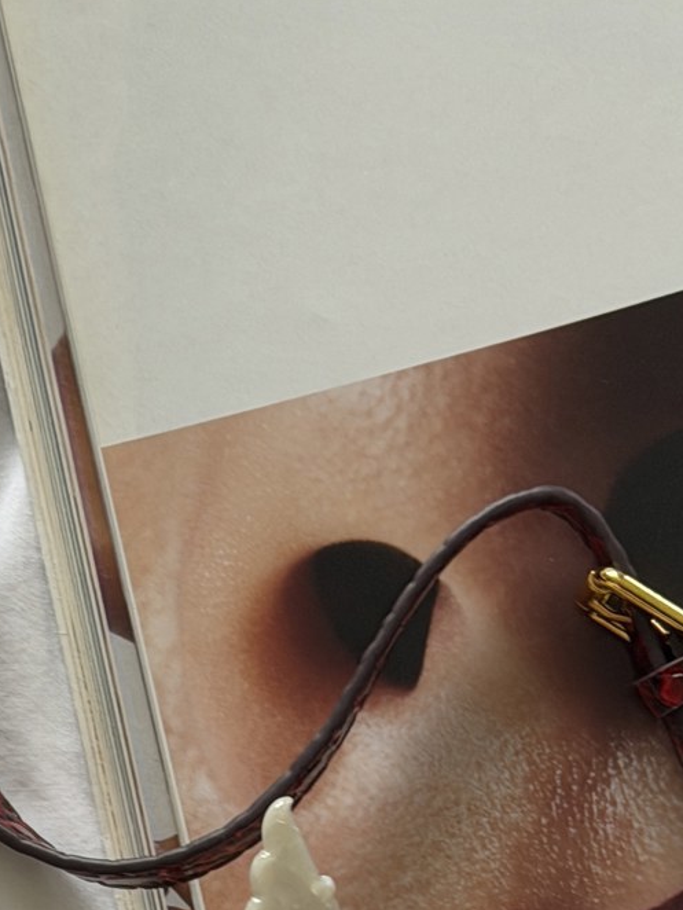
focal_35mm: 145
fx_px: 3812
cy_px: 1366
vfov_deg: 12.9
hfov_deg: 10.1
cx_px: -34
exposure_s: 1/60
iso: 160
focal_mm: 6.76
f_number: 1.78
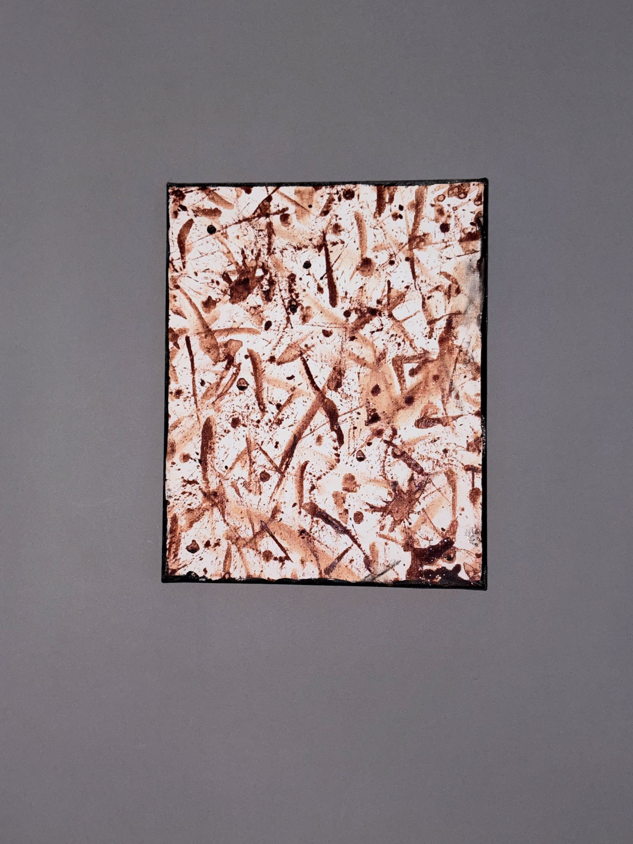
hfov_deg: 28.0
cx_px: 316
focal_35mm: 52
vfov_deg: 36.8
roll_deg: +1.5
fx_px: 1268
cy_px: 422
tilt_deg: +3.8
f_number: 1.6
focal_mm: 5.96
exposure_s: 1/19
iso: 40
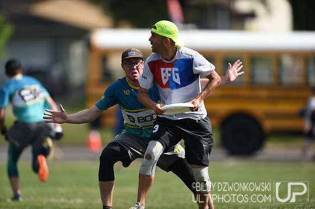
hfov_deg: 5.2
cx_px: 158
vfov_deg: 3.4
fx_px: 3495
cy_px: 104
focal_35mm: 400
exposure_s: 1/1600
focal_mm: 400
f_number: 2.8
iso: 100
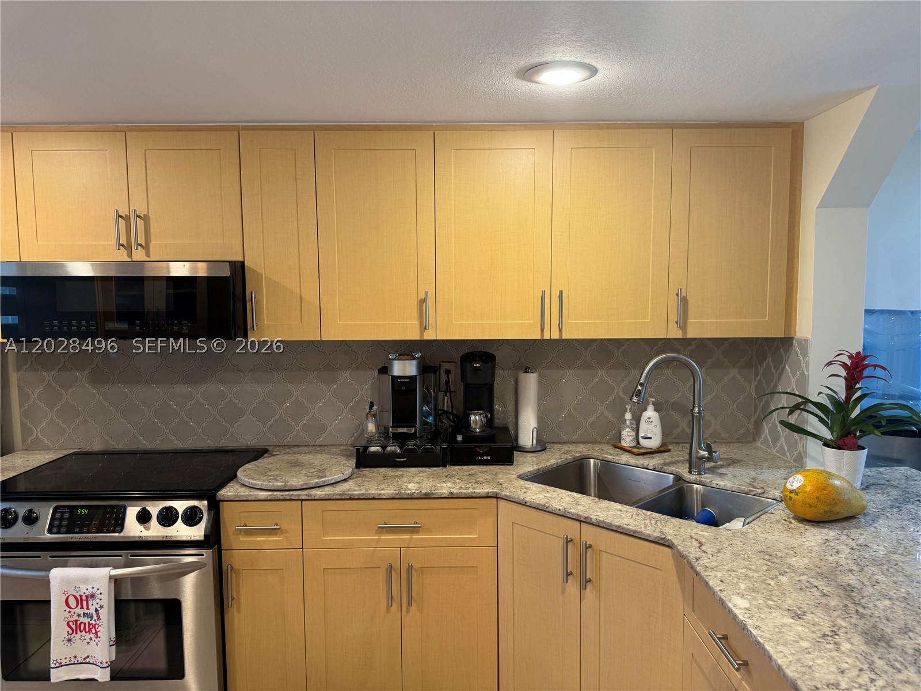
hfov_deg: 71.6
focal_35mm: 24
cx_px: 460
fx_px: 639
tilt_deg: -6.0
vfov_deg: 56.8
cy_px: 346
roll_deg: +1.3
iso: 125
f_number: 1.78
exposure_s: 1/60
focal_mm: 6.76
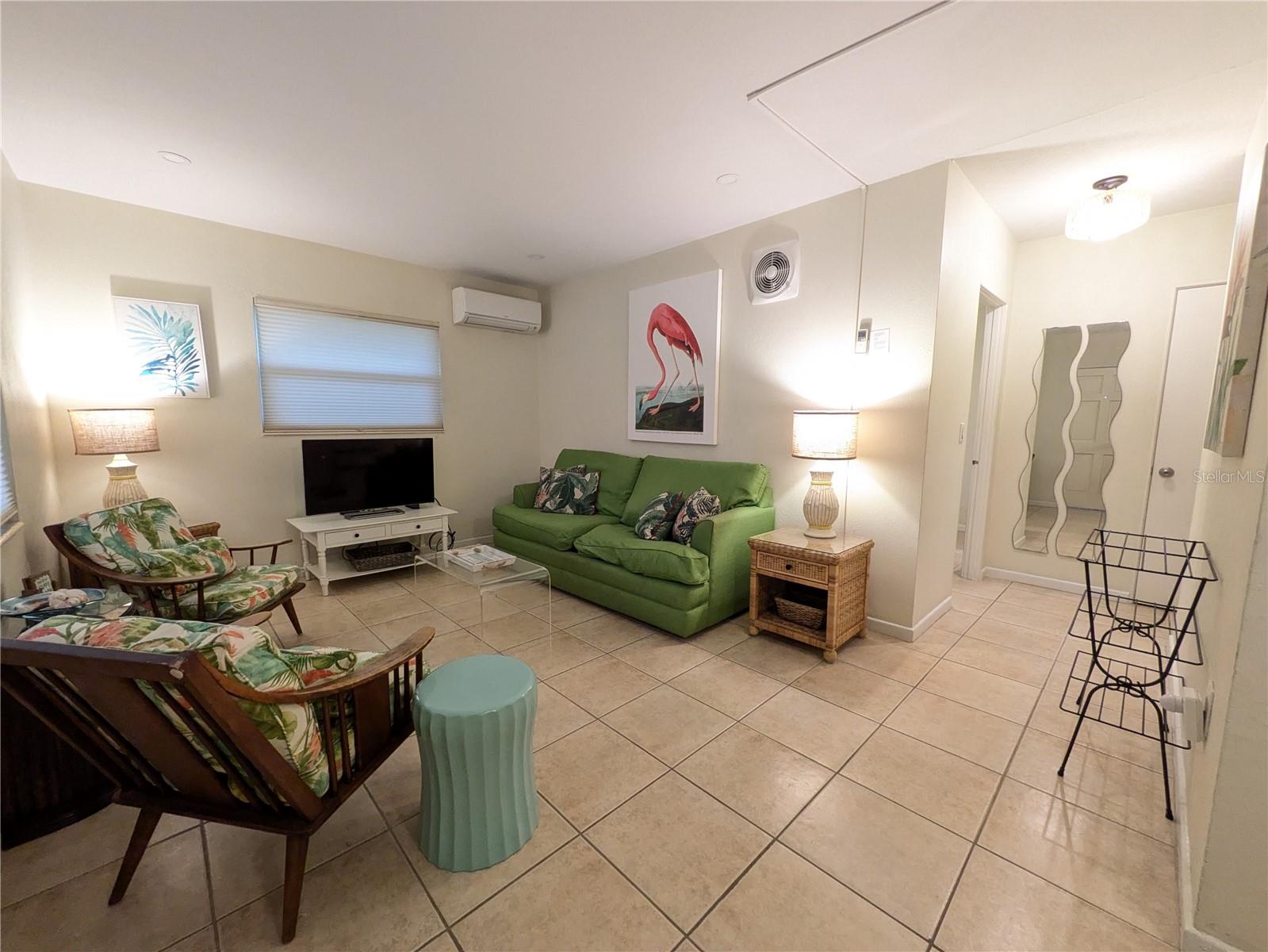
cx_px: 634
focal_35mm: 14
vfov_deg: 85.7
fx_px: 513
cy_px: 476
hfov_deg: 102.1
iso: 567
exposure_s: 1/30
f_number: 2.2
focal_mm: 1.83
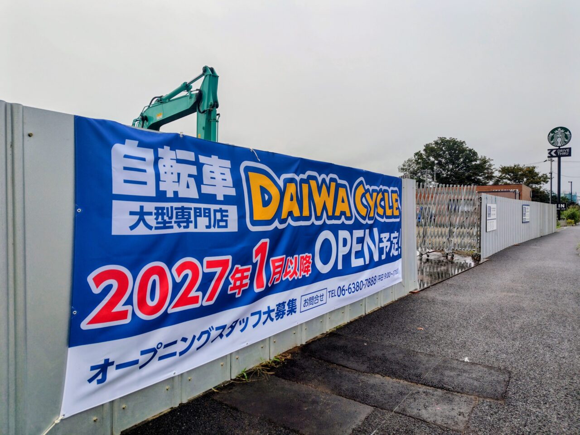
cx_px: 290
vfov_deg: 58.9
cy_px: 218
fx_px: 385
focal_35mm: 23
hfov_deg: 73.9
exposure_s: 1/728
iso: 50
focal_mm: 5.6
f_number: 1.9
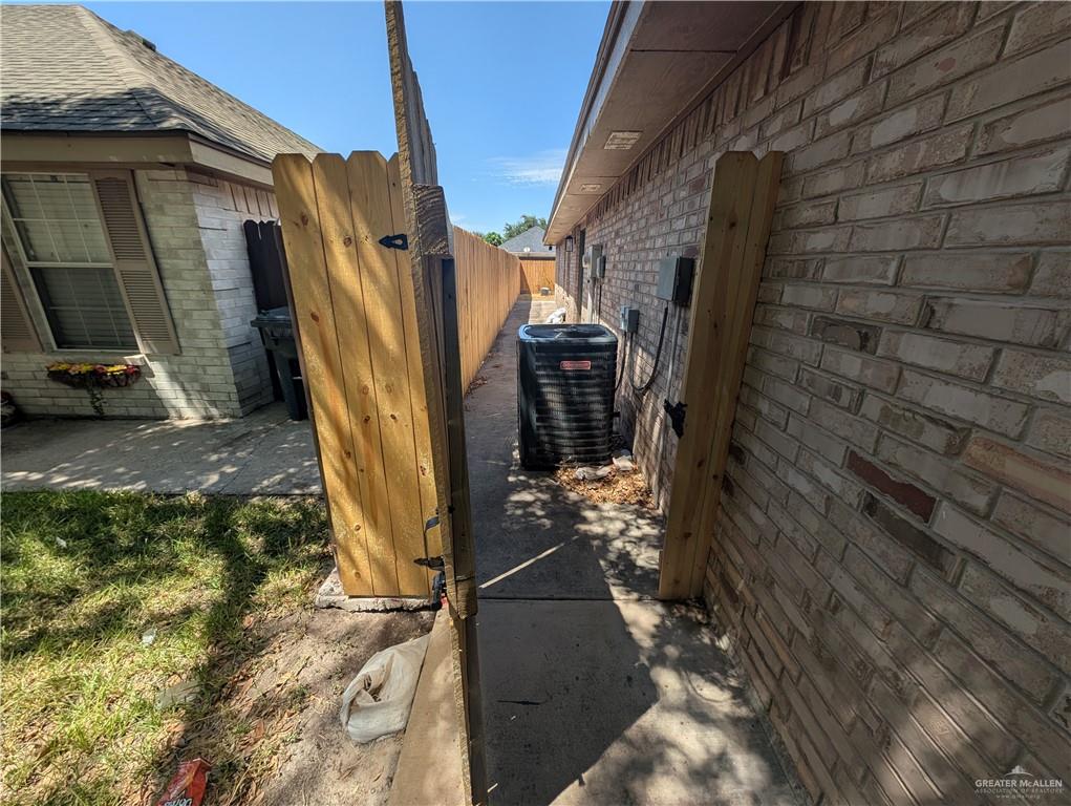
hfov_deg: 110.5
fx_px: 372
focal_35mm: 12
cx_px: 536
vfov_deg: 94.6
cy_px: 403
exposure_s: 1/1073
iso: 39
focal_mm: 2.23
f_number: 1.95
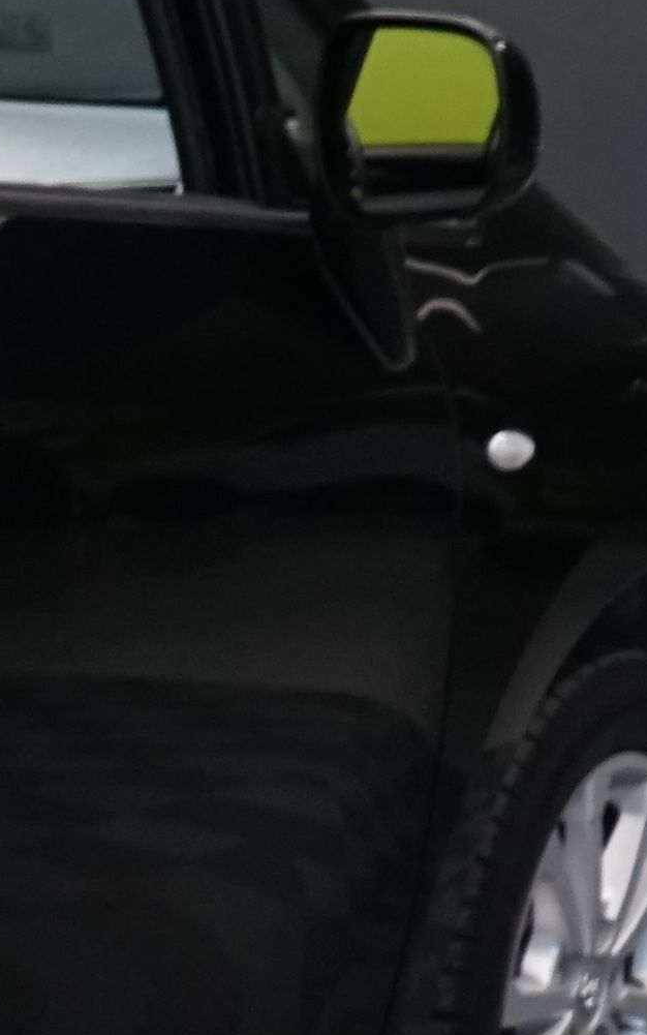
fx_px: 4822
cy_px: 798
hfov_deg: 6.5
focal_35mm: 171
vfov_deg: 12.2
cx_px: -1712
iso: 1600
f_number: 6.3
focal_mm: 28
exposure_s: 1/30
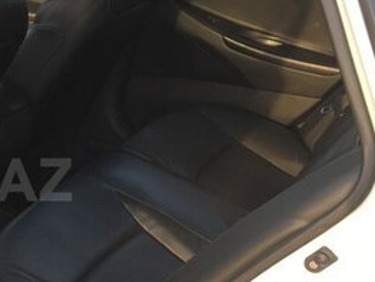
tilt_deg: -23.9
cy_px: 180
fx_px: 792
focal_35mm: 73
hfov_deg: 24.2
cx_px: -74
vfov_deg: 20.2
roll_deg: -1.8
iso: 25
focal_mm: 4.15
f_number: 2.2
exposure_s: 1/100
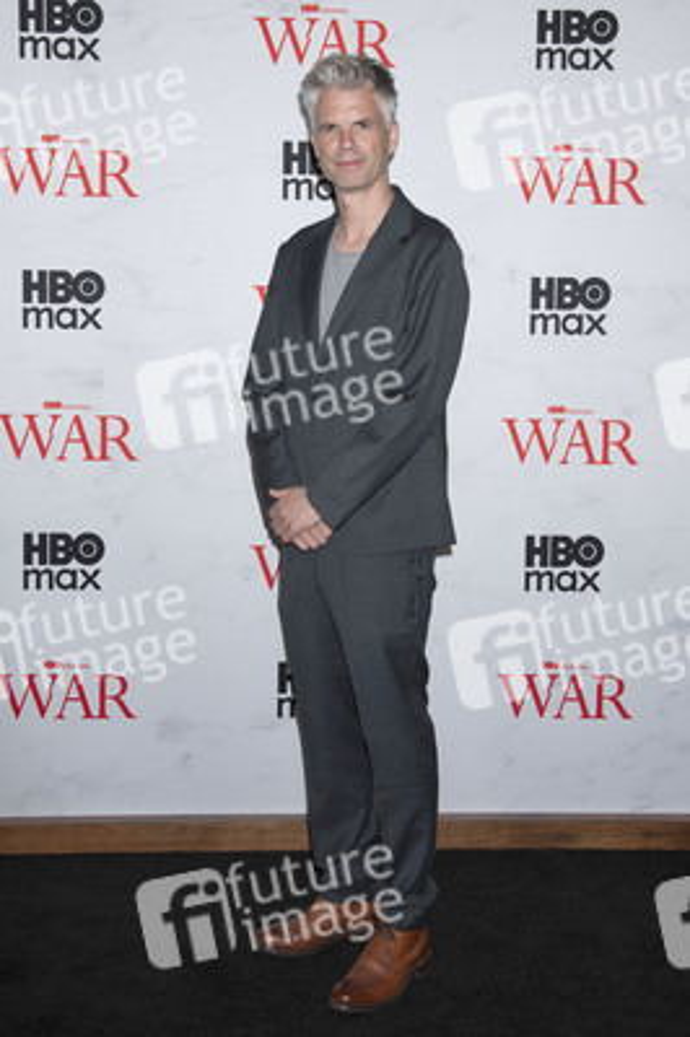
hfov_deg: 35.0
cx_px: 345
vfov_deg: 50.7
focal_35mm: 38
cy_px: 518
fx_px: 1094
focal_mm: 38
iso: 640
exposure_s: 1/200
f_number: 6.3
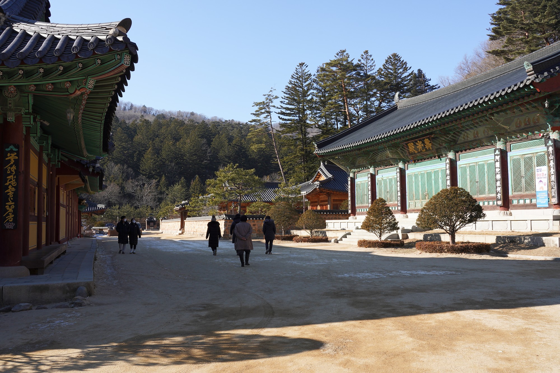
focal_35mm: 32
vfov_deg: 41.1
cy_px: 186
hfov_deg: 58.7
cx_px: 280
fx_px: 498
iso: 200
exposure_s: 1/100
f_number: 14
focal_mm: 32
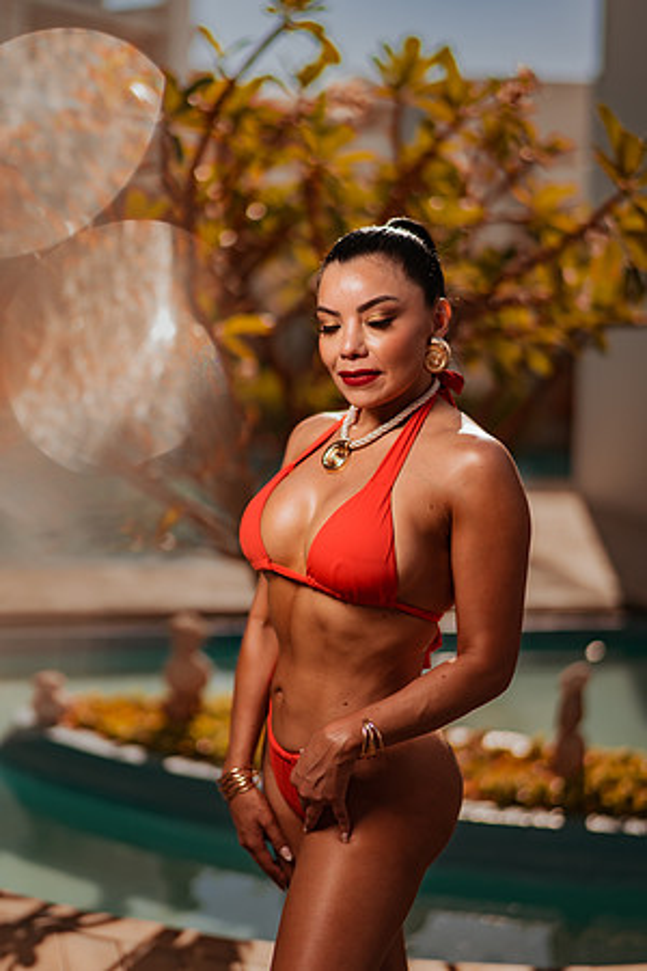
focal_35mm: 58
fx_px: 1563
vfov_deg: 34.5
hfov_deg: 23.4
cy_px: 486
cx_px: 324
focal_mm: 58
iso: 80
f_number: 1.4
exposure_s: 1/8000
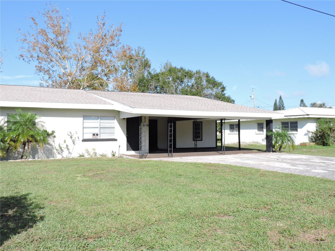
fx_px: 319
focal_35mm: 33
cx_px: 168
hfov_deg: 55.4
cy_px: 126
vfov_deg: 42.9
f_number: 3.2
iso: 100
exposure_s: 1/800
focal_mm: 5.9
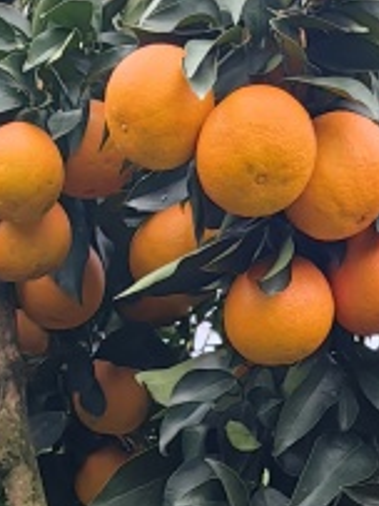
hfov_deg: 10.4
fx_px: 2075
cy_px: 1173
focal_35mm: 142
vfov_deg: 11.7
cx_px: 27
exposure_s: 1/1122
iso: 50
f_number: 2
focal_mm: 5.75
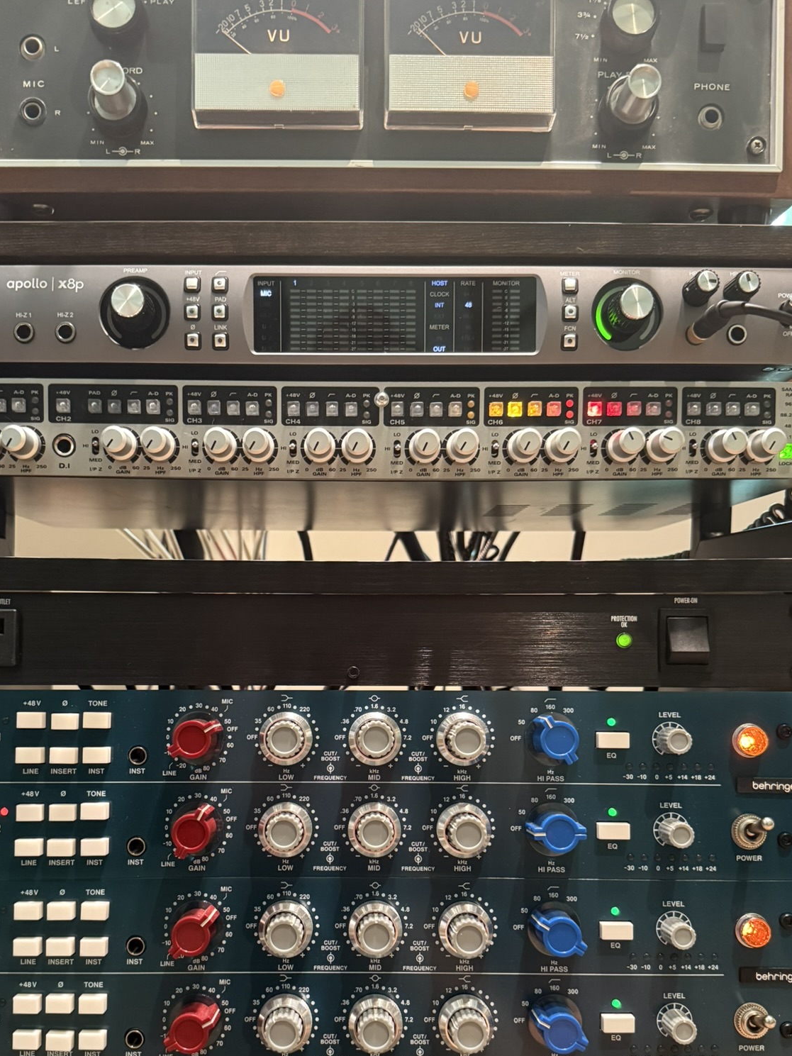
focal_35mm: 33
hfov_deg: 42.9
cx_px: 350
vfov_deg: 54.7
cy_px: 664
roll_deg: -1.8
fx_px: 1007
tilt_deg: -3.8
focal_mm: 6.76
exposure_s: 1/30
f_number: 1.78
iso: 800
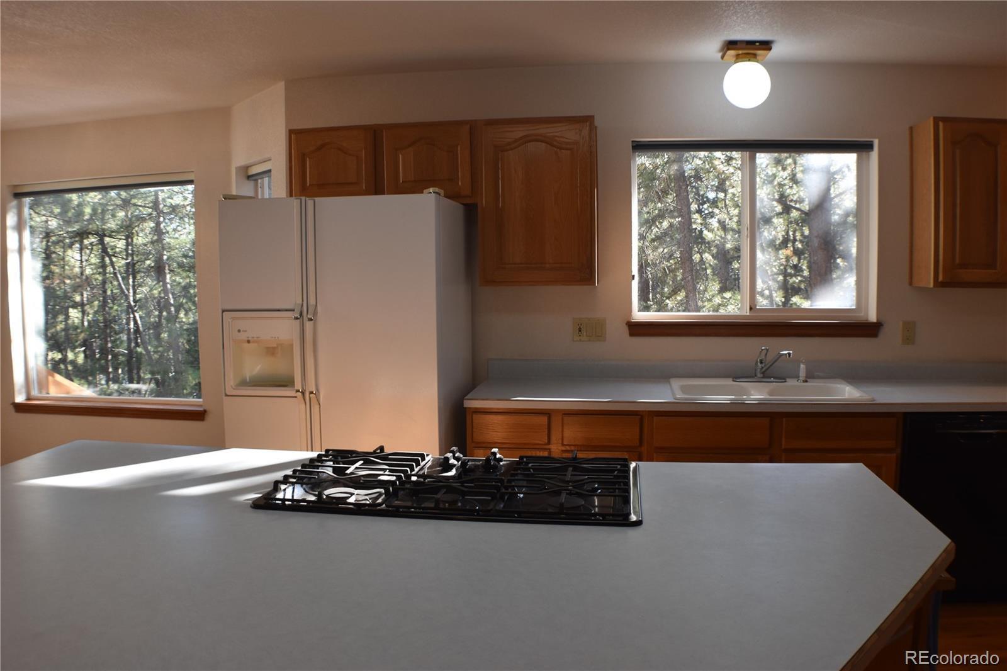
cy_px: 336
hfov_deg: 51.3
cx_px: 504
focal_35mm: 38
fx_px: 1049
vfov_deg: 35.5
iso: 400
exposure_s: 1/125
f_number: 5.6
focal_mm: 25
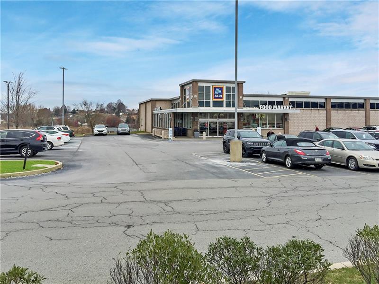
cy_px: 142
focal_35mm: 29
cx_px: 190
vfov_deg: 48.2
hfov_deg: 61.7
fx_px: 318
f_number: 2.2
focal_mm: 4.15
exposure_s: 1/800
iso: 32
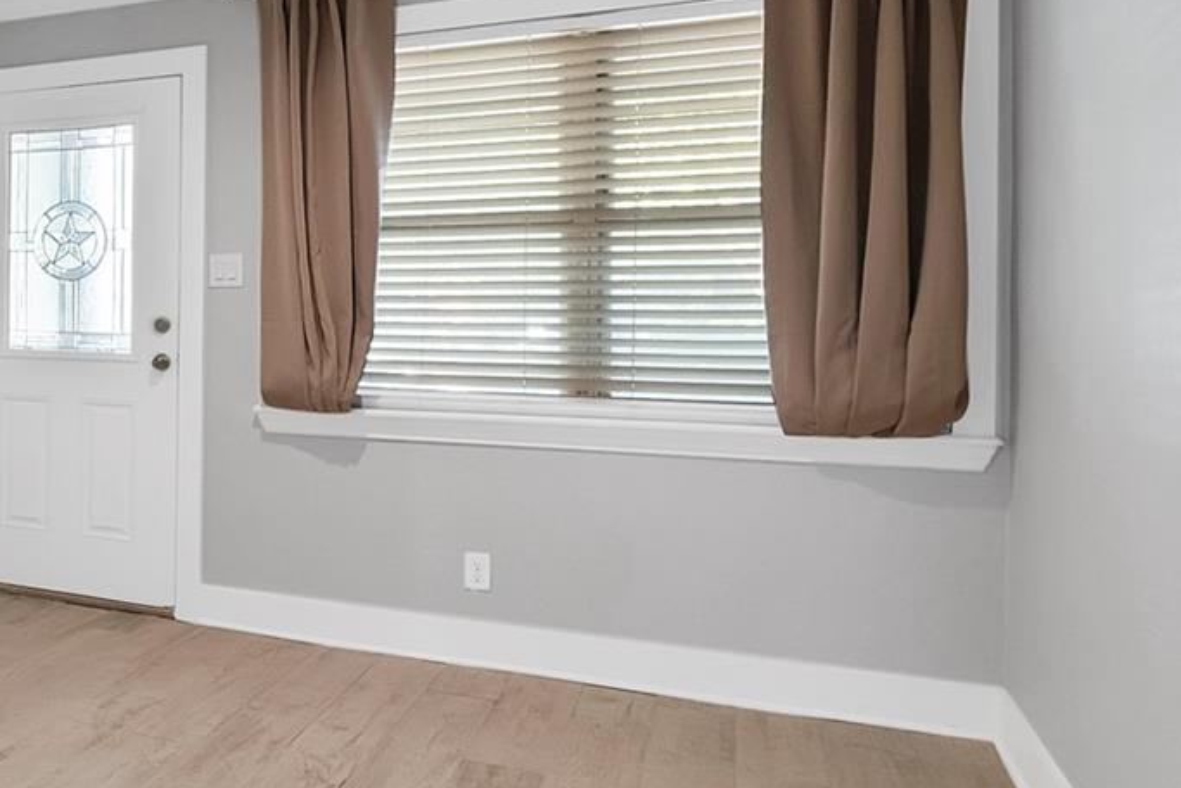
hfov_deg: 39.6
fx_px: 1181
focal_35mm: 36
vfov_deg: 36.6
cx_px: -207
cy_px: 286
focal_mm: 12
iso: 640
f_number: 9
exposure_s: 1/8
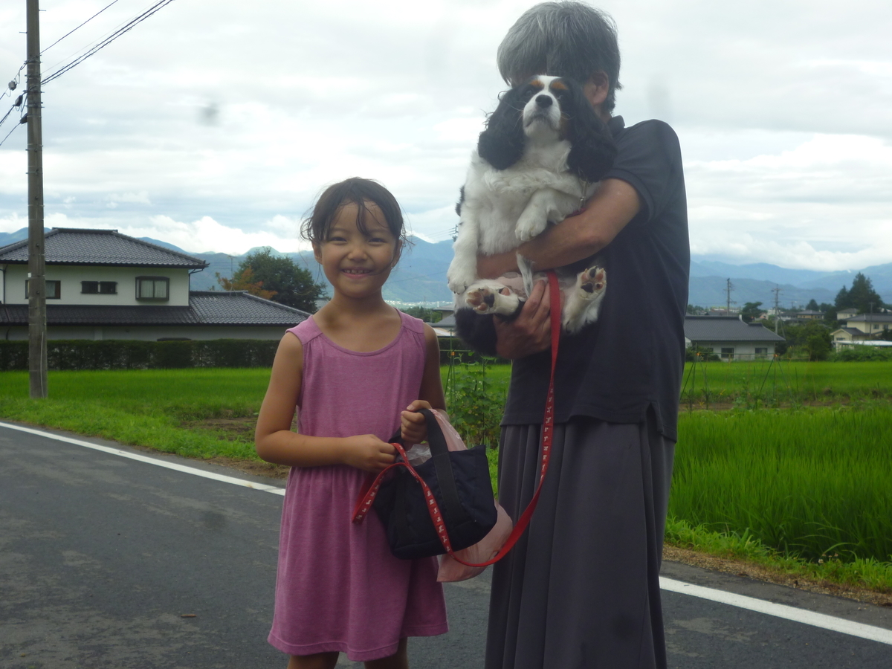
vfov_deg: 30.3
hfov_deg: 39.7
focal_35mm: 48
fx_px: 1237
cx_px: 446
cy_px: 334
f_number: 4
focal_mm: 8.6
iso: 100
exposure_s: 1/250
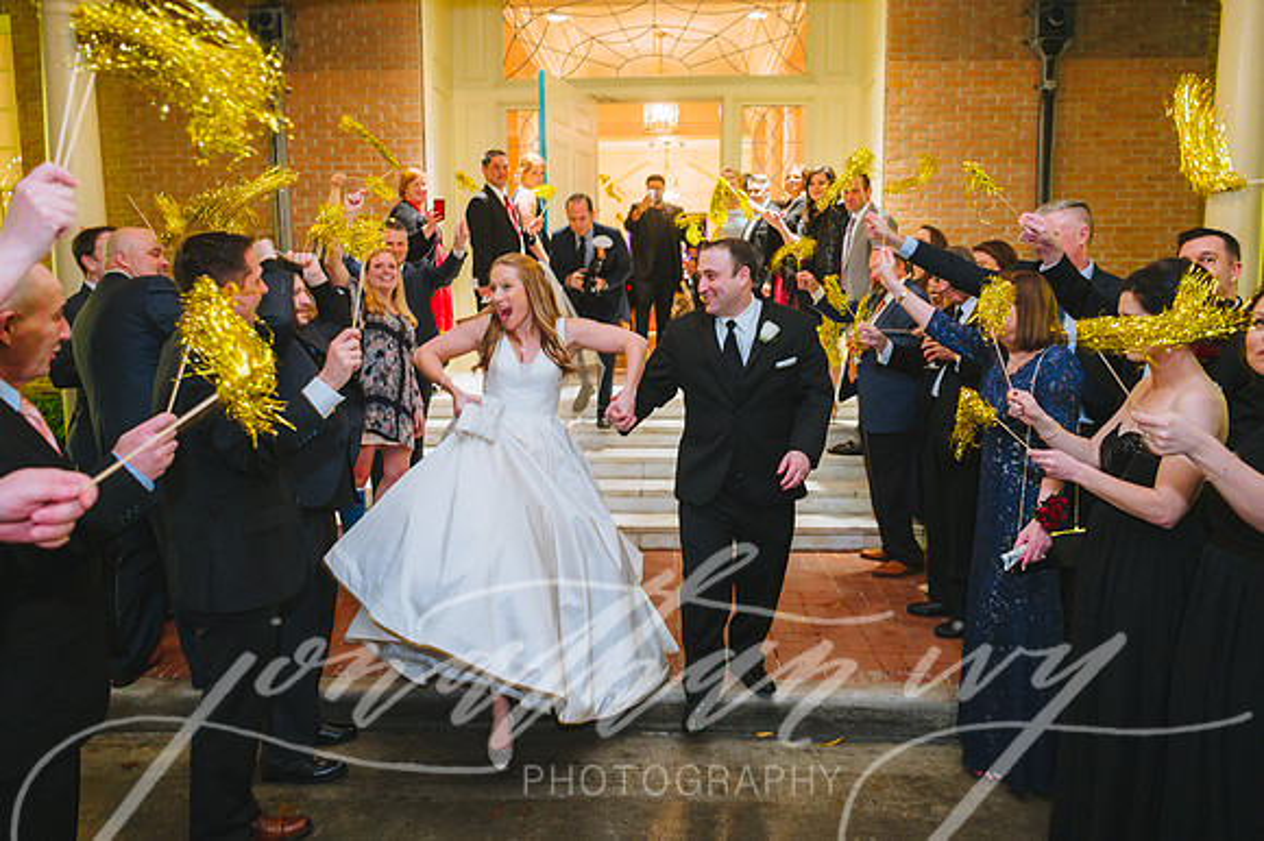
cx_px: 632
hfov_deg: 69.0
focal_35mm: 26
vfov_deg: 49.2
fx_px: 920
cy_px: 420
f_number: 2.8
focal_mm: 24
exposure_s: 1/60
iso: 2500
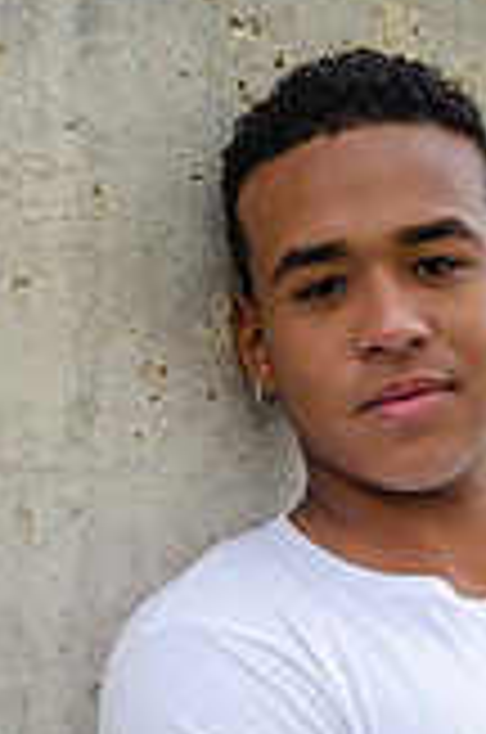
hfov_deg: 12.6
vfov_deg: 18.2
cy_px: 838
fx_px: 2196
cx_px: 405
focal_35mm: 108
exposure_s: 1/200
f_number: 4.2
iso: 200
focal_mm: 26
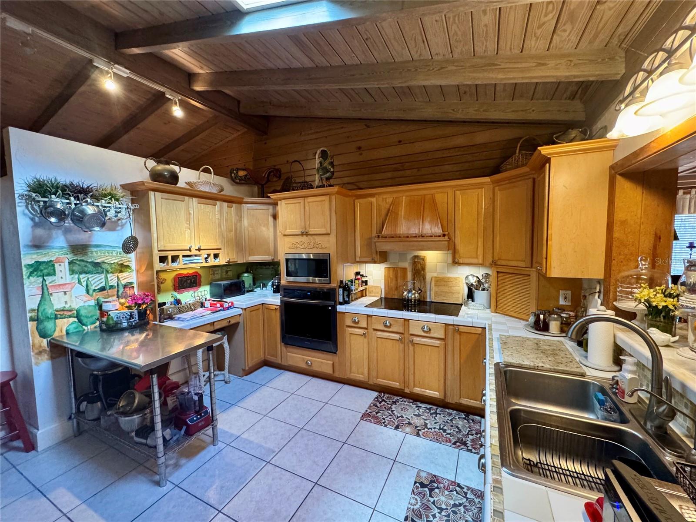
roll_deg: +0.9
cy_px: 261
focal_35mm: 14
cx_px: 348
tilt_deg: -5.0
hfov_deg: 102.1
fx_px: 281
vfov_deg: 85.7
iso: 500
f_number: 2.2
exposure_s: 1/60
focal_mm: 2.22
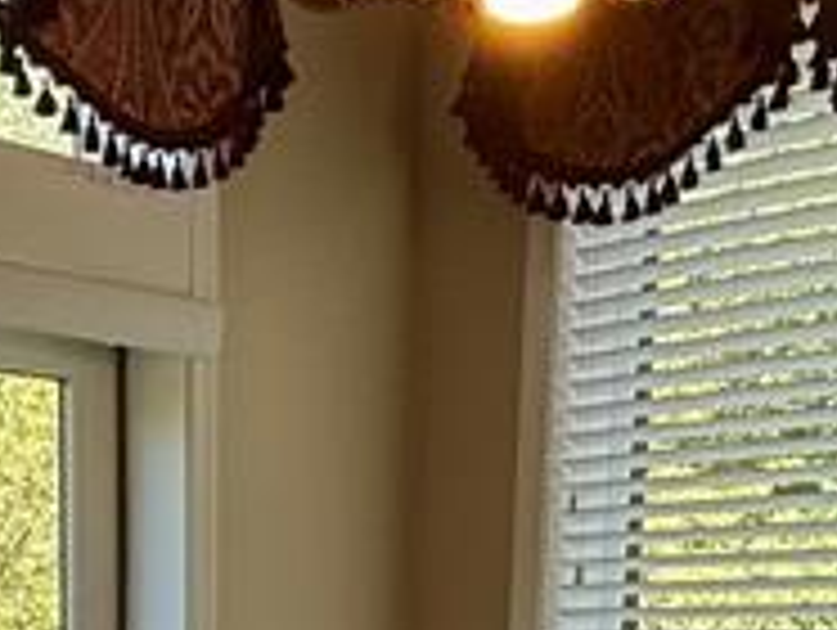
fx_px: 1864
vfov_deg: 16.5
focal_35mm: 77
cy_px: 1089
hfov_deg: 24.8
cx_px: 144
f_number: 2.2
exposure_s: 1/120
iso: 64
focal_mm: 2.22
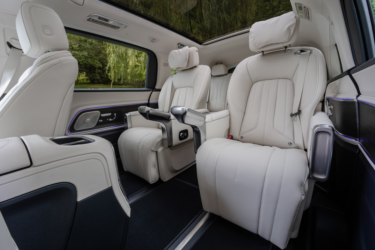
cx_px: 188
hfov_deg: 104.3
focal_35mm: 14
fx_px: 146
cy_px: 125
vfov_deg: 81.2
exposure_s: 1
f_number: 14
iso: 200
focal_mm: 14
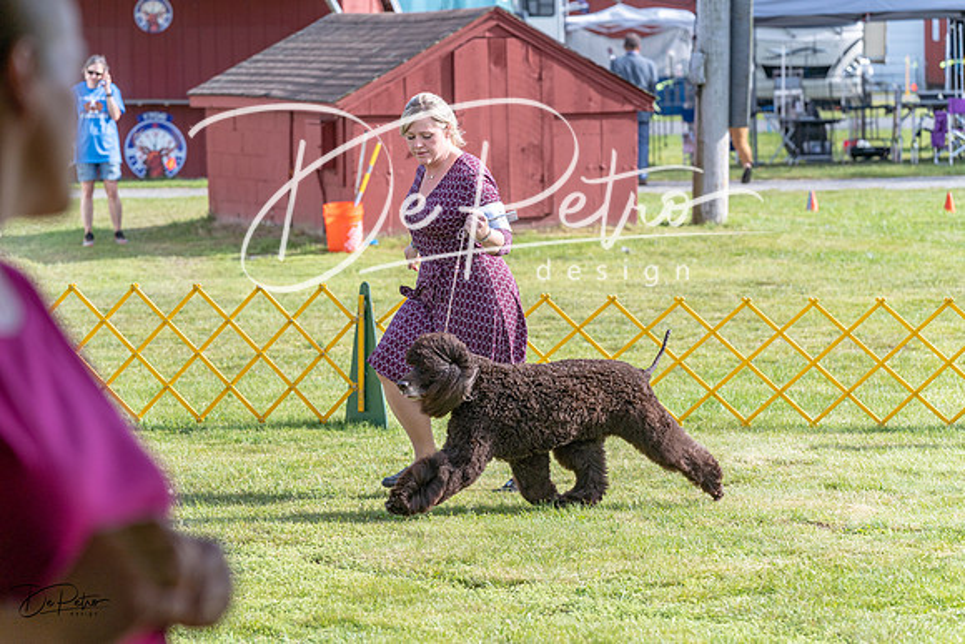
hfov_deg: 14.9
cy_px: 322
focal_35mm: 138
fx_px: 3700
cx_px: 482
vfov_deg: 9.9
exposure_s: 1/1250
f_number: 5.6
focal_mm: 138
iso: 400
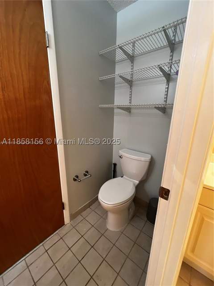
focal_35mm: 13
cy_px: 143
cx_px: 107
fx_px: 107
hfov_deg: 89.9
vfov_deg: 106.2
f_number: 1.8
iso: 160
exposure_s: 1/30
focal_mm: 1.57
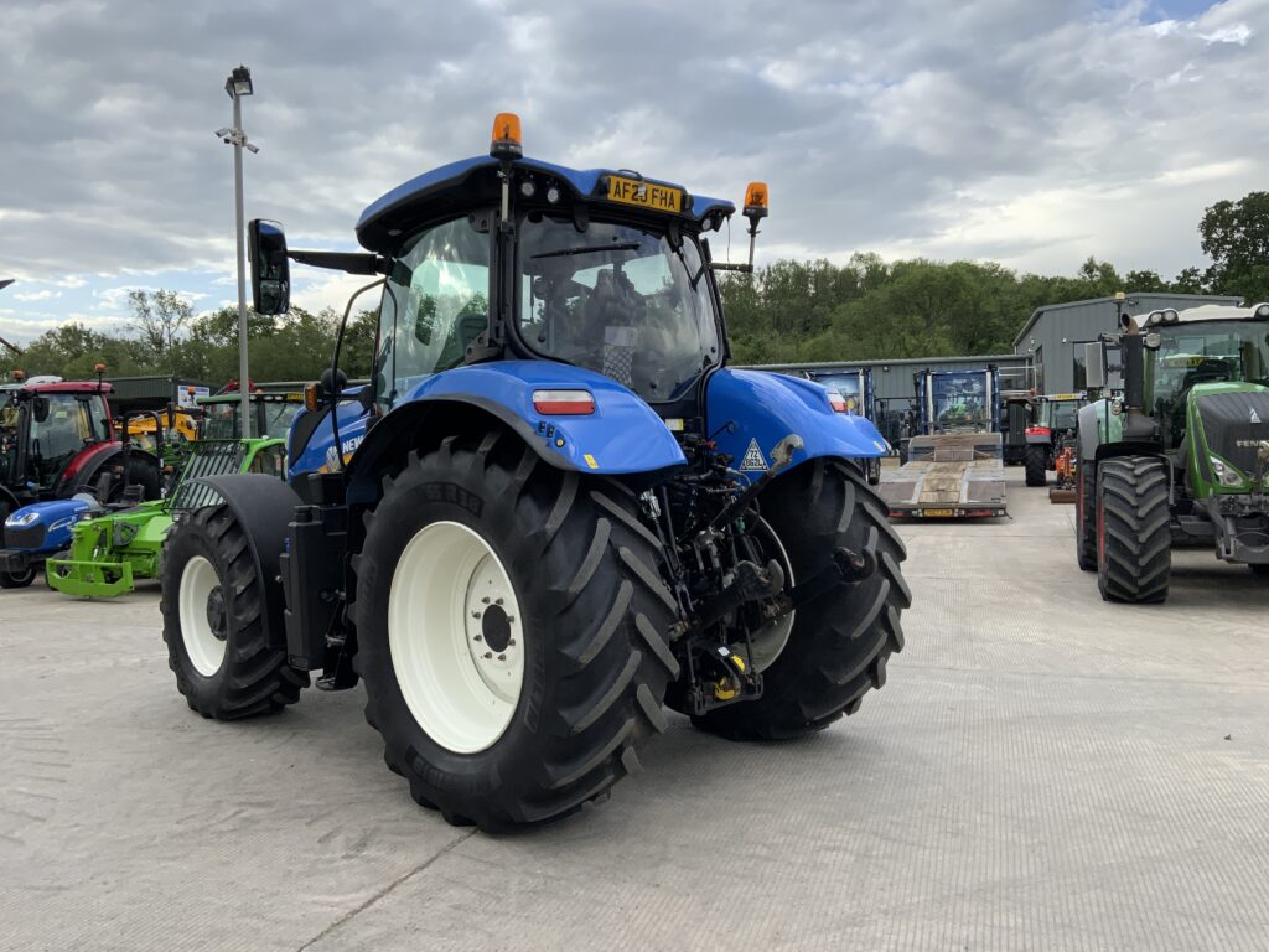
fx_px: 1063
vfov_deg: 48.2
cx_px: 634
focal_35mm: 29
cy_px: 476
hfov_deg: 61.7
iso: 16
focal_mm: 3
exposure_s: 1/593
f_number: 1.8
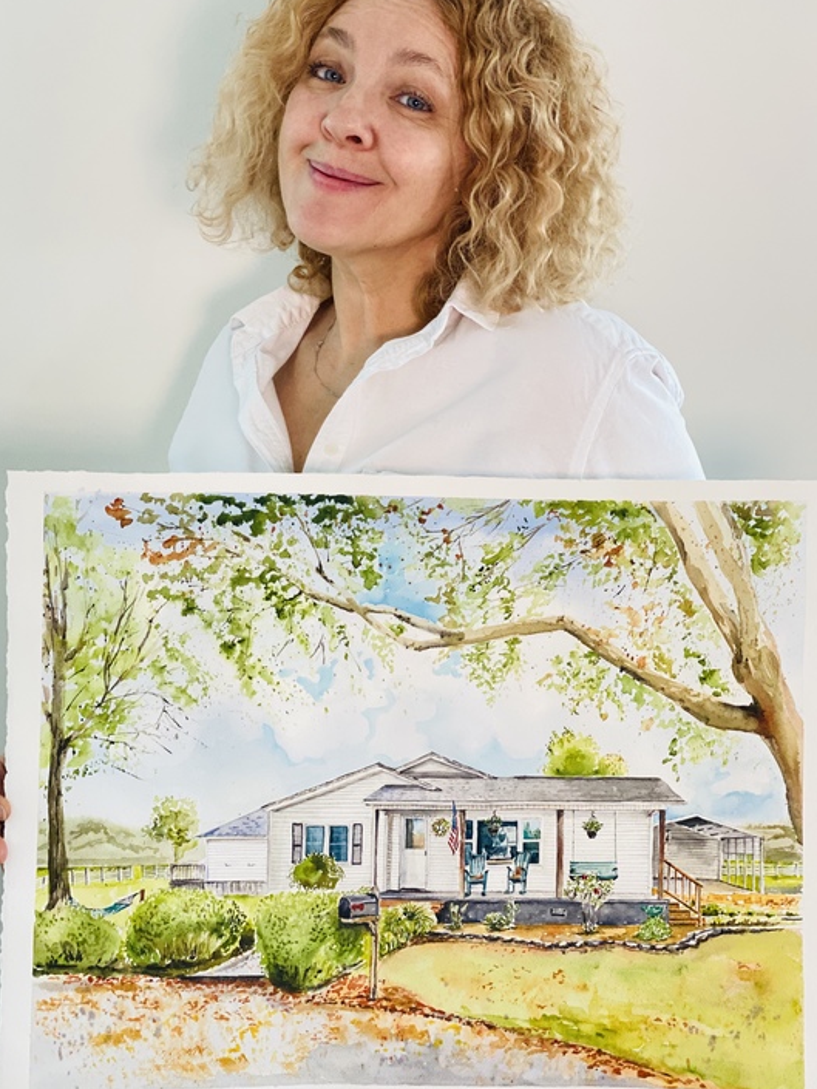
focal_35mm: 59
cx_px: 403
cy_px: 533
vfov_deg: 32.7
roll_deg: +0.1
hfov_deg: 24.8
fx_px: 1856
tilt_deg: -10.6
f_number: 2
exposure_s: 1/122
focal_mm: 6
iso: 160
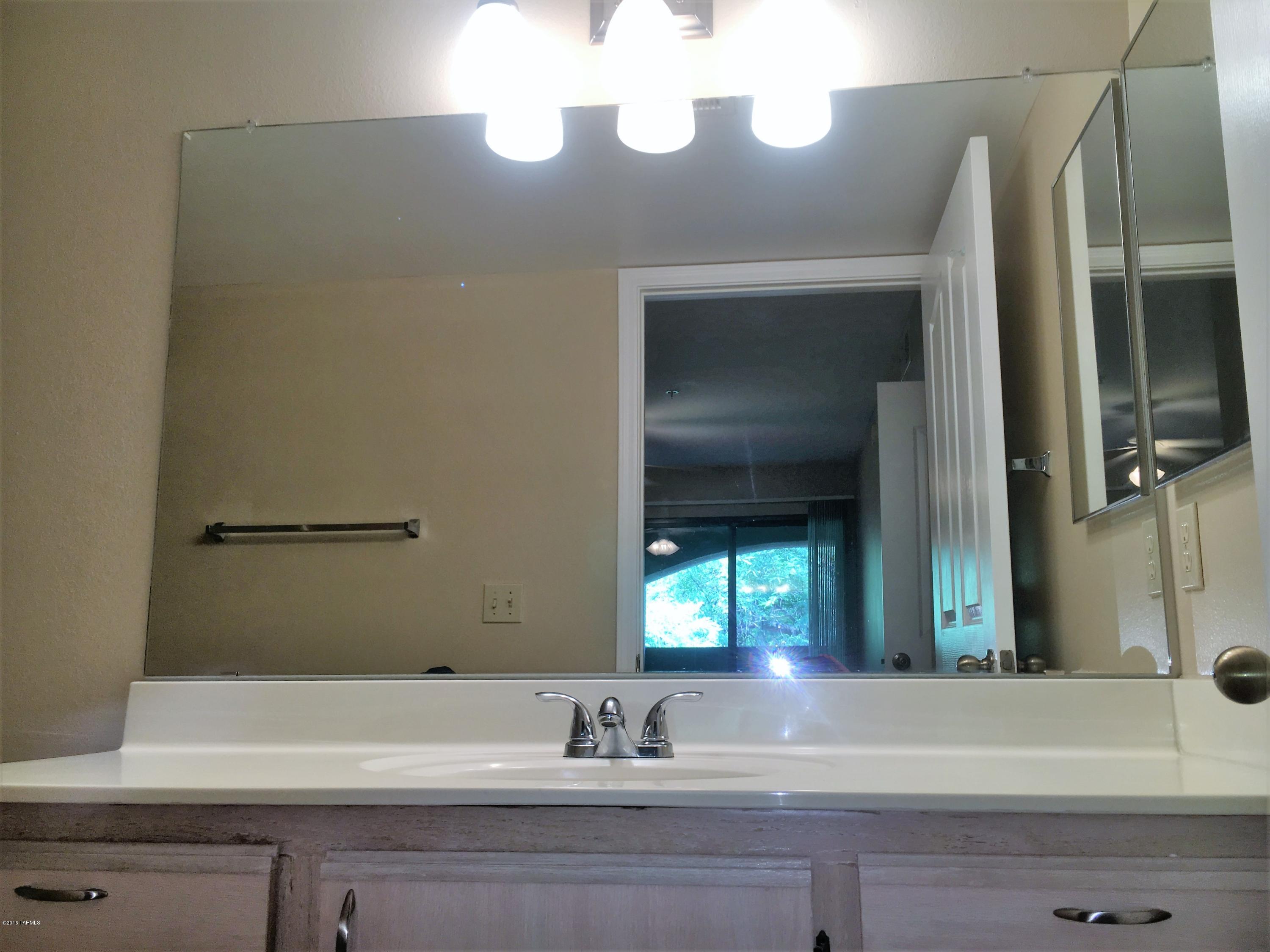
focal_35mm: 29
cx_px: 635
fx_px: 1064
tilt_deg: +10.3
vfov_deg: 48.2
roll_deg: +0.9
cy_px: 476
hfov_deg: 61.7
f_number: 2.2
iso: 25
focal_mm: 4.15
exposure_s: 1/33
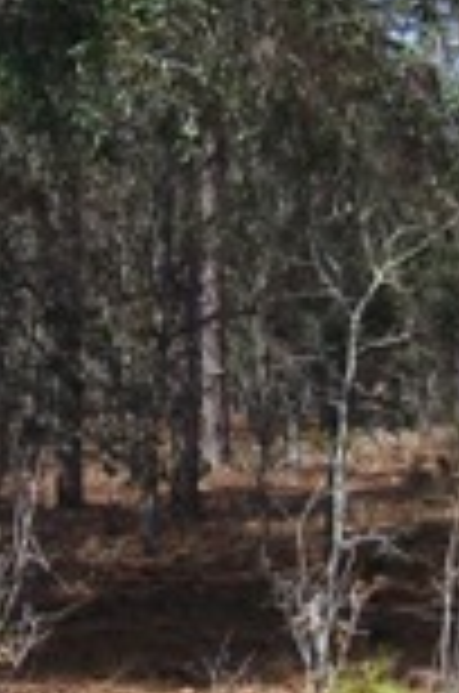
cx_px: 171
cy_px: 342
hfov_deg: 8.8
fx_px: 2997
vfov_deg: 13.2
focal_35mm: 156
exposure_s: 1/400
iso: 80
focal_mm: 6.2
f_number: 4.5
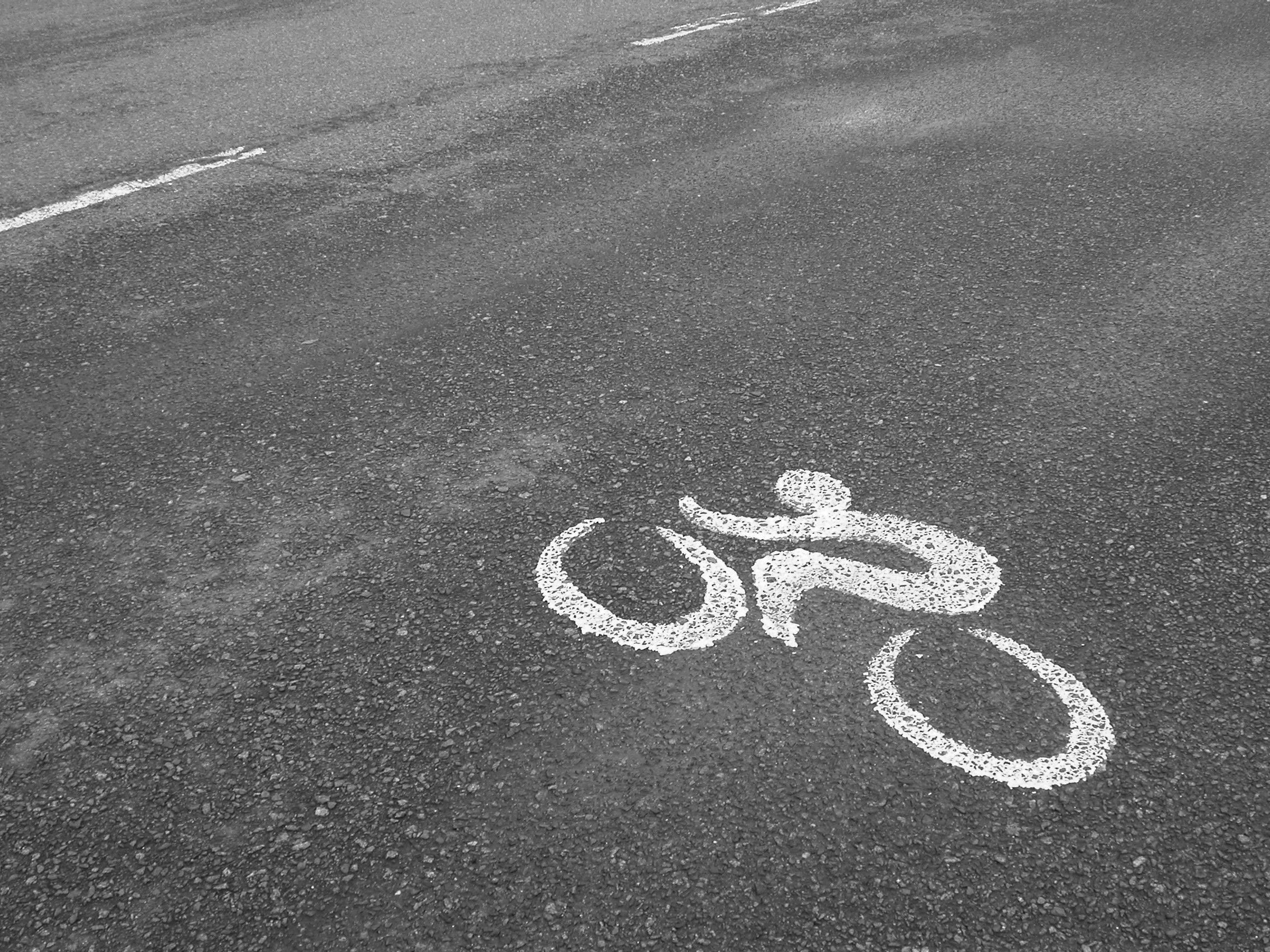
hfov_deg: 45.8
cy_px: 476
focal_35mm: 41
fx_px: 1504
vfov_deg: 35.1
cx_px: 635
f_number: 3.8
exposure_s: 1/78.8
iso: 100
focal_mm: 8.6
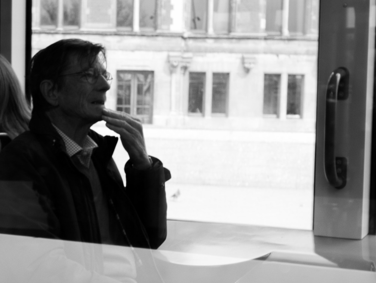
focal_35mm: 81
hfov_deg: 23.4
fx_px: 880
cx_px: 25
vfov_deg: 18.2
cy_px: 184
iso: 200
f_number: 3.5
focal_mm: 17
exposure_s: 1/80
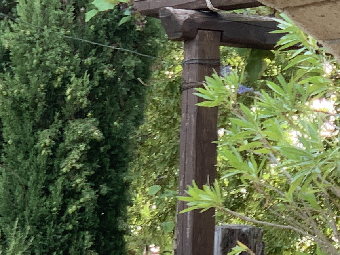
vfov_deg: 6.0
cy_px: 321
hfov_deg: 8.1
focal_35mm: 244
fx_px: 2396
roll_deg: -2.0
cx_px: 335
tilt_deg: -1.3
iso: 16
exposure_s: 1/59
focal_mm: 6
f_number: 2.4
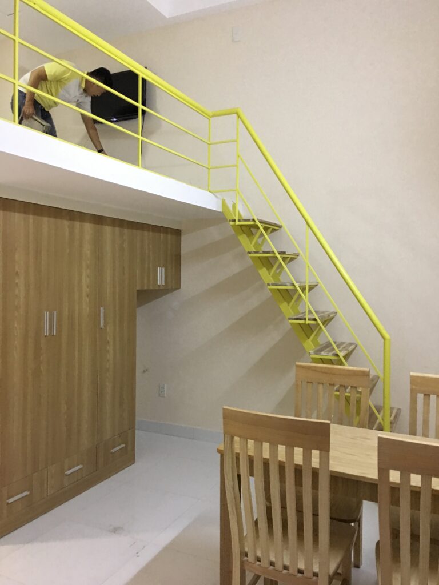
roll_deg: -0.2
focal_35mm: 29
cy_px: 292
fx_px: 490
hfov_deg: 48.2
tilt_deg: -2.3
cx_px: 220
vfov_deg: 61.7
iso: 80
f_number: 2.2
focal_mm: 4.15
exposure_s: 1/10
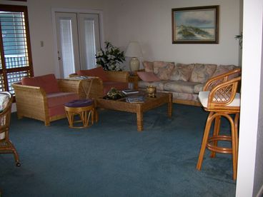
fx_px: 274
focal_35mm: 36
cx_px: 132
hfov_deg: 51.4
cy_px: 98
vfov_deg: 39.7
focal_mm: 6
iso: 125
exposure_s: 1/60
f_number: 2.8
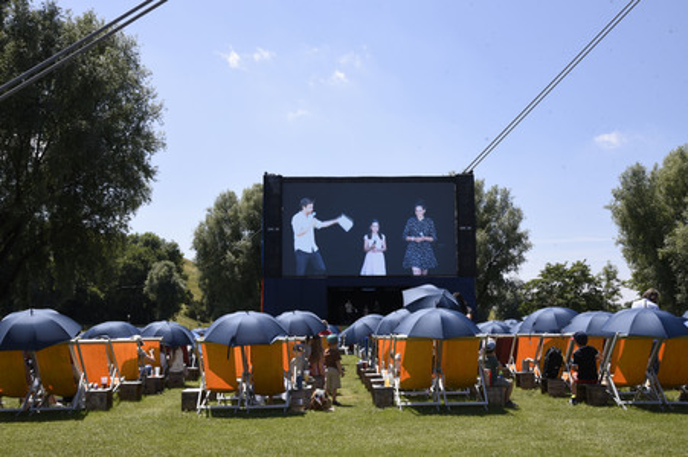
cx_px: 344
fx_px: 668
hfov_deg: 54.5
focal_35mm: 35
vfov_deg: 37.8
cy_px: 228
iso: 250
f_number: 14
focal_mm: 35
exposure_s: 1/160
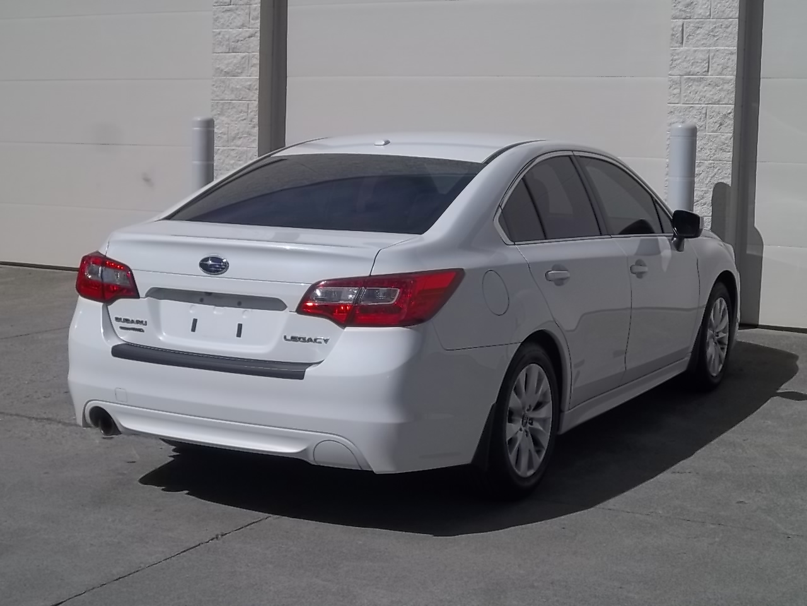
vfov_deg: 25.2
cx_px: 404
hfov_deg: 33.2
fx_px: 1352
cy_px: 303
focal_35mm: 58
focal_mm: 10.42
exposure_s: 1/320
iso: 64
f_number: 11.99
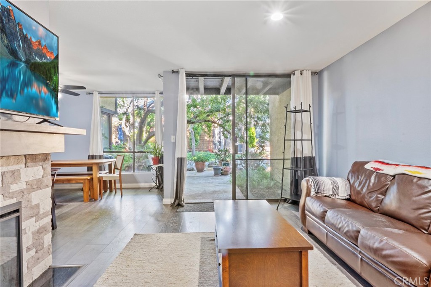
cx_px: 216
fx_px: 215
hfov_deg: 90.0
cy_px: 144
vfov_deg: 67.3
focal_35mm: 18
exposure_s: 1.3
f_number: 20
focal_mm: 12
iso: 400
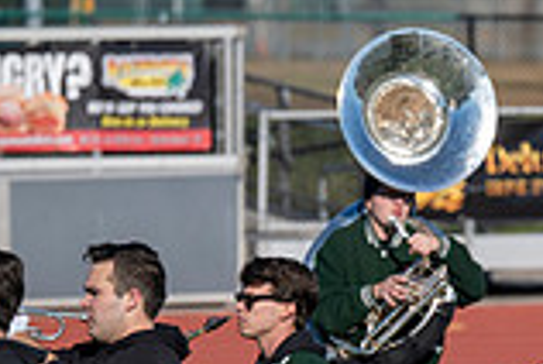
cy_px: 441
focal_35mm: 732
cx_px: 880
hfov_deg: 2.8
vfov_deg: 1.9
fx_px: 11062
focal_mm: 200
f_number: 4
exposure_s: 1/2000
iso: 160
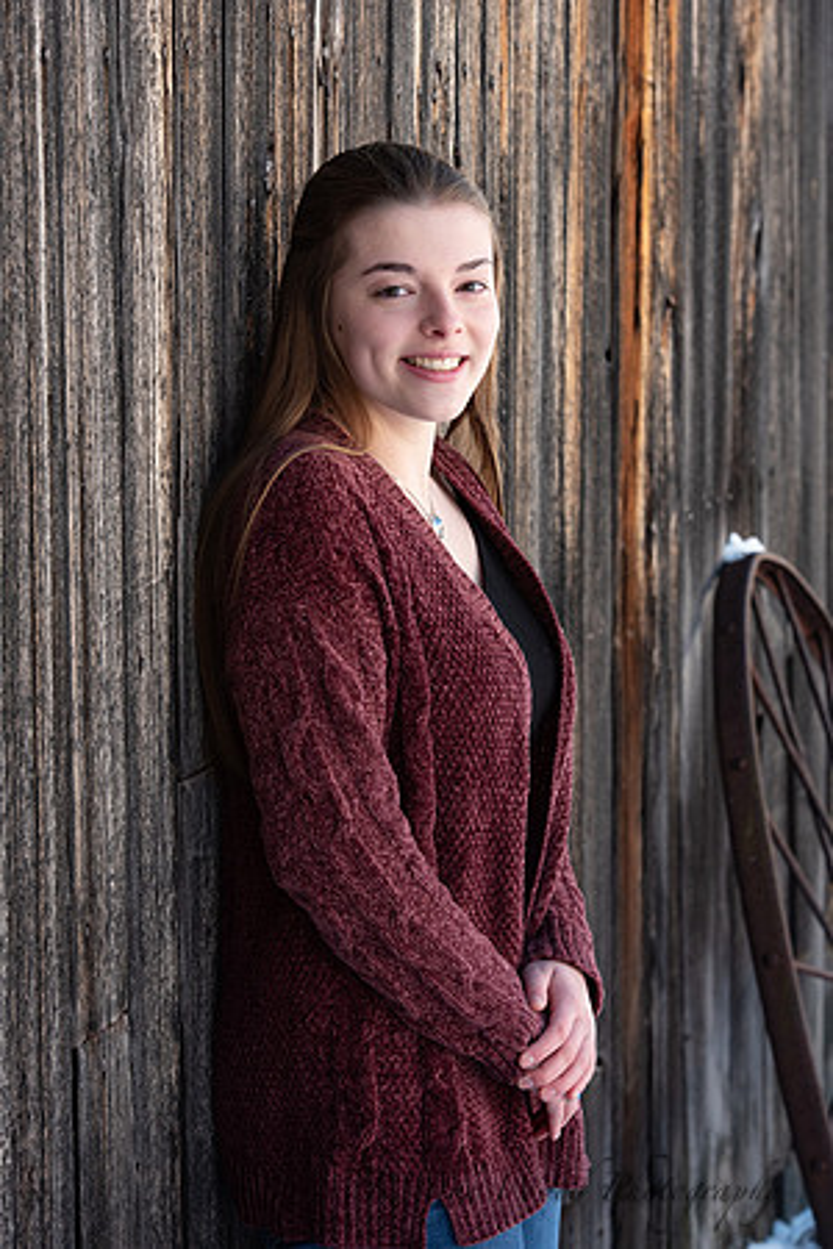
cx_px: 416
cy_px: 624
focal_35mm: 110
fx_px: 3818
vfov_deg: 18.6
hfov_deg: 12.5
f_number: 8
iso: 400
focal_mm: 110
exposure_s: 1/200
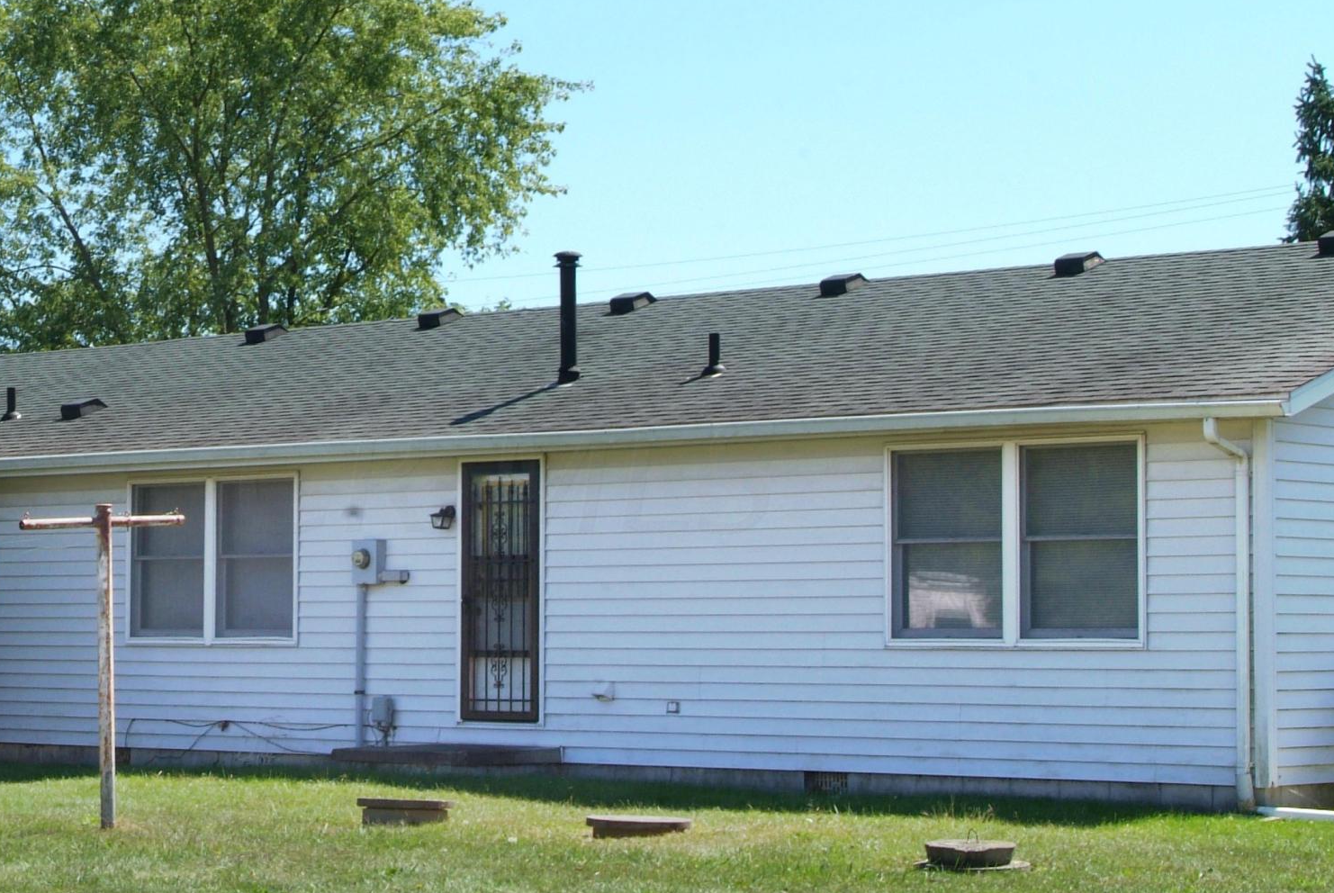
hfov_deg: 23.8
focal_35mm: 85
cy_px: 475
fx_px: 3153
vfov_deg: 16.1
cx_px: 505
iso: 100
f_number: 9.5
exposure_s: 1/60
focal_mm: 28
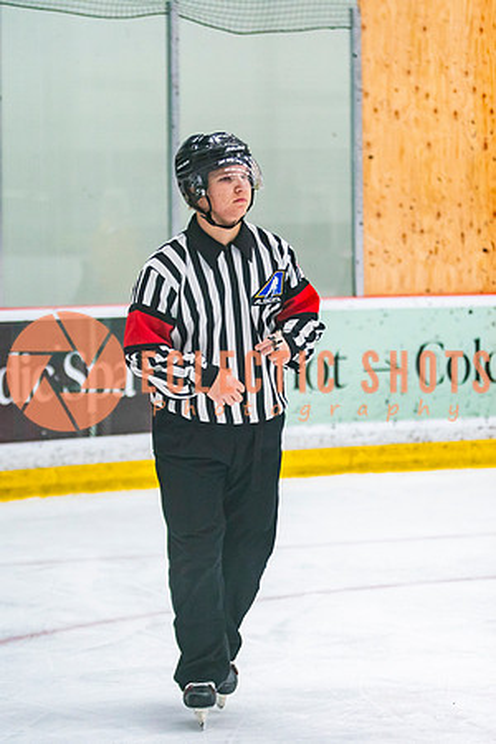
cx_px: 275
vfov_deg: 14.3
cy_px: 372
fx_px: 2963
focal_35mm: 143
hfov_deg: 9.6
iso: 2000
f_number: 2.8
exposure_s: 1/640
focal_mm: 95
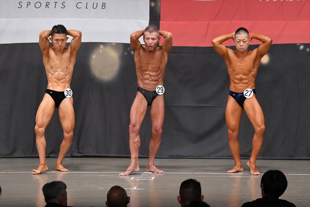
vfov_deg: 6.8
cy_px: 104
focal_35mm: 202
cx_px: 155
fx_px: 1739
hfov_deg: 10.2
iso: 5000
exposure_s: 1/400
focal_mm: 135
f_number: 5.6
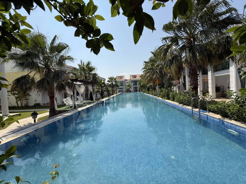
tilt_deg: -1.3
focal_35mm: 14
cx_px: 123
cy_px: 92
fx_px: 99
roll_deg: +4.2
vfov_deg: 85.7
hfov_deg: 102.1
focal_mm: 2.22
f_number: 2.2
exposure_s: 1/2976
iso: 50
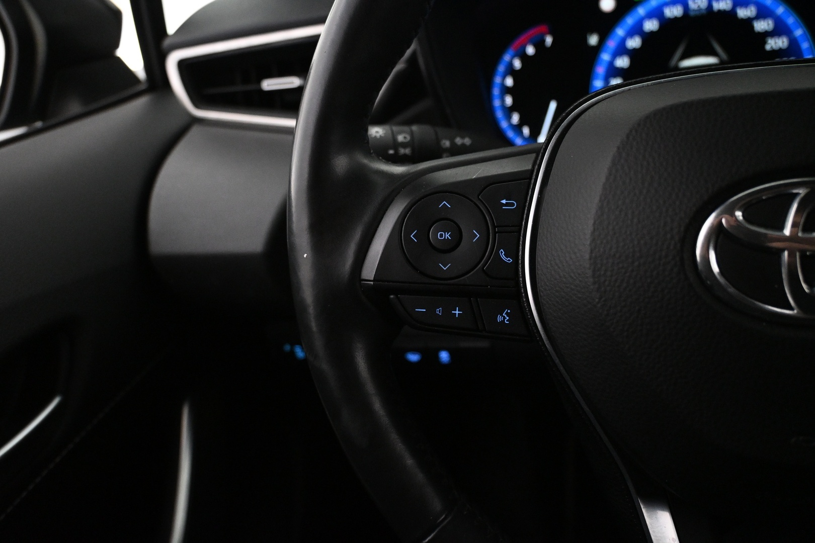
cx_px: 408
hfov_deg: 61.9
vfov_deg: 43.6
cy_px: 272
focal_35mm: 30
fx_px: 679
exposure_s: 1/80
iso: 4000
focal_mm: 20
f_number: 3.8
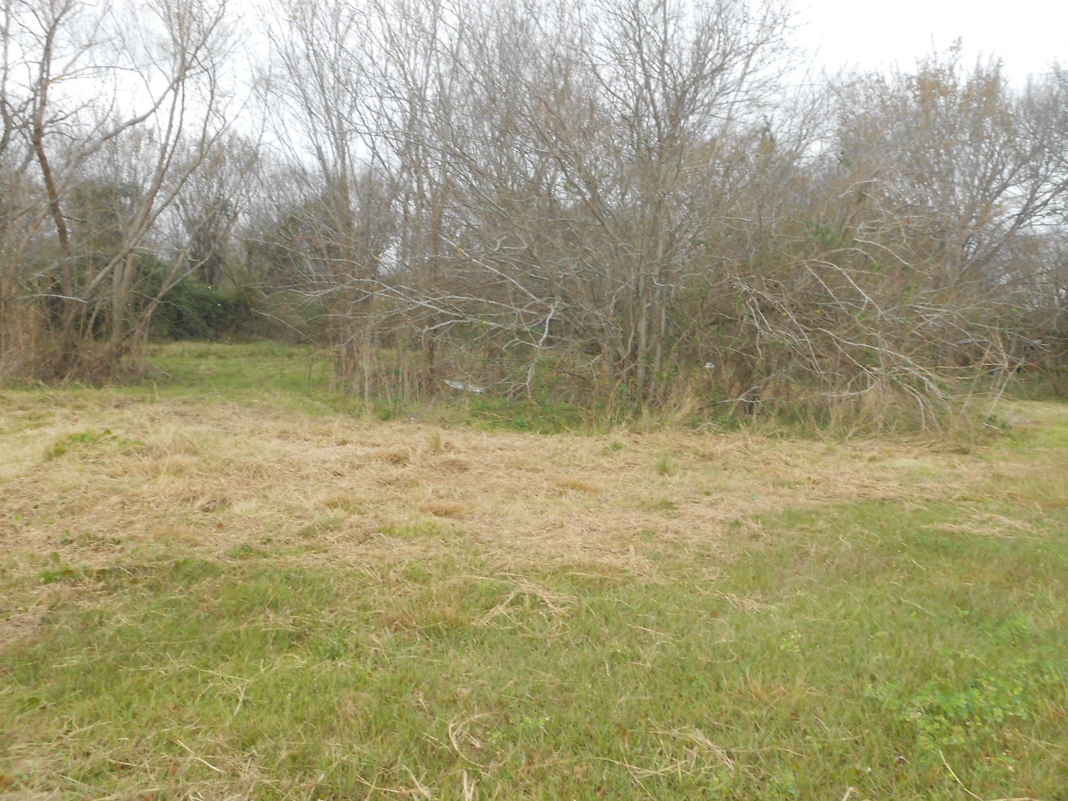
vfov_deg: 46.8
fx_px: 926
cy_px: 400
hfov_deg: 60.0
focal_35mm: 30
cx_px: 534
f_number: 3.8
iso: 80
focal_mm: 5.3
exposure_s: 1/160
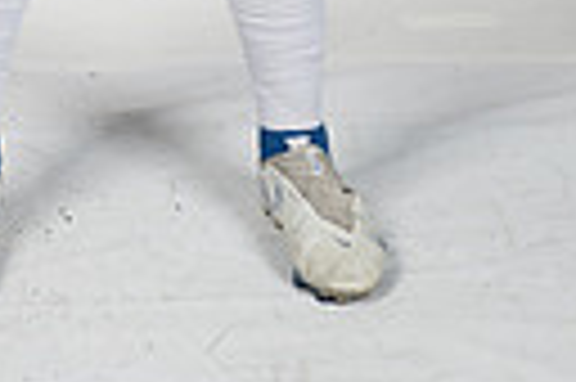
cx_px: 50
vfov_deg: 6.4
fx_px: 3260
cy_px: -571
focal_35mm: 204
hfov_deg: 10.0
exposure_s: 1/400
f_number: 7.1
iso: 250
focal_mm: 58
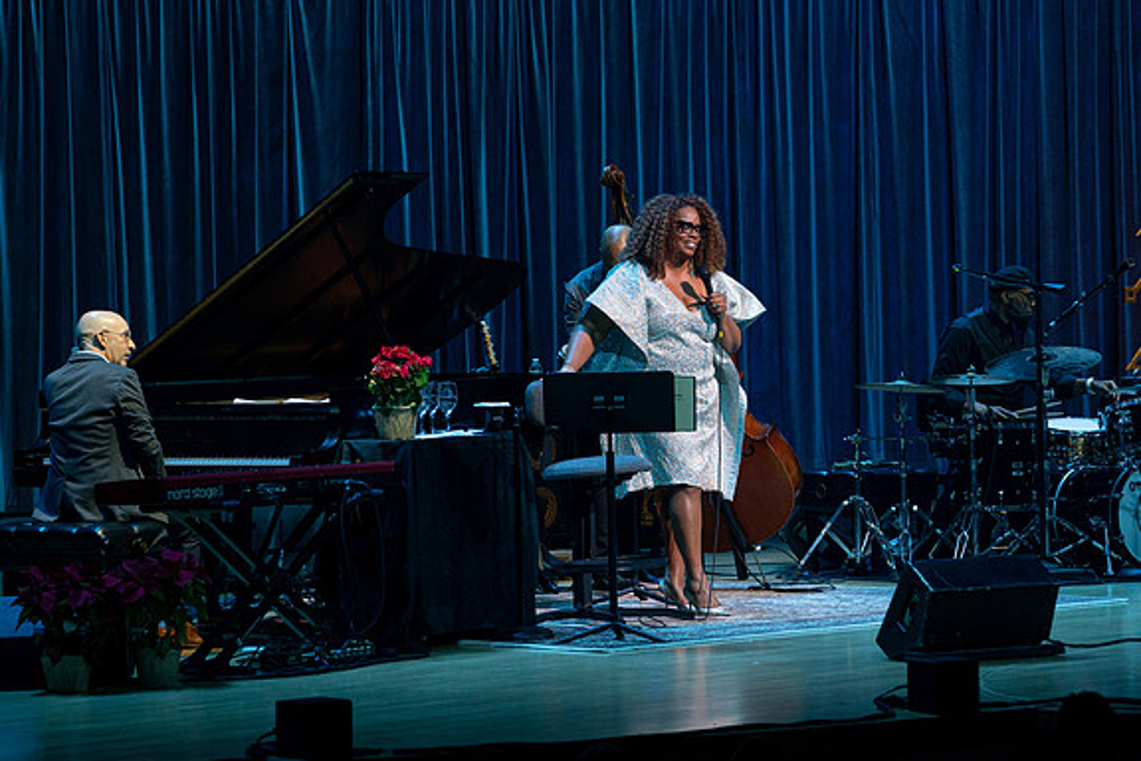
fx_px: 4405
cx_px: 572
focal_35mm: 139
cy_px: 381
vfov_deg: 9.9
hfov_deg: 14.8
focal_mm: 138
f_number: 5.6
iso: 2500
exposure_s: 1/320
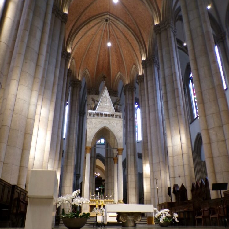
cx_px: 116
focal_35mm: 29
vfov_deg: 54.8
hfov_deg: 55.6
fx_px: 217
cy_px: 148
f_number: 3
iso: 382
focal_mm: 4.3
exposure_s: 1/34
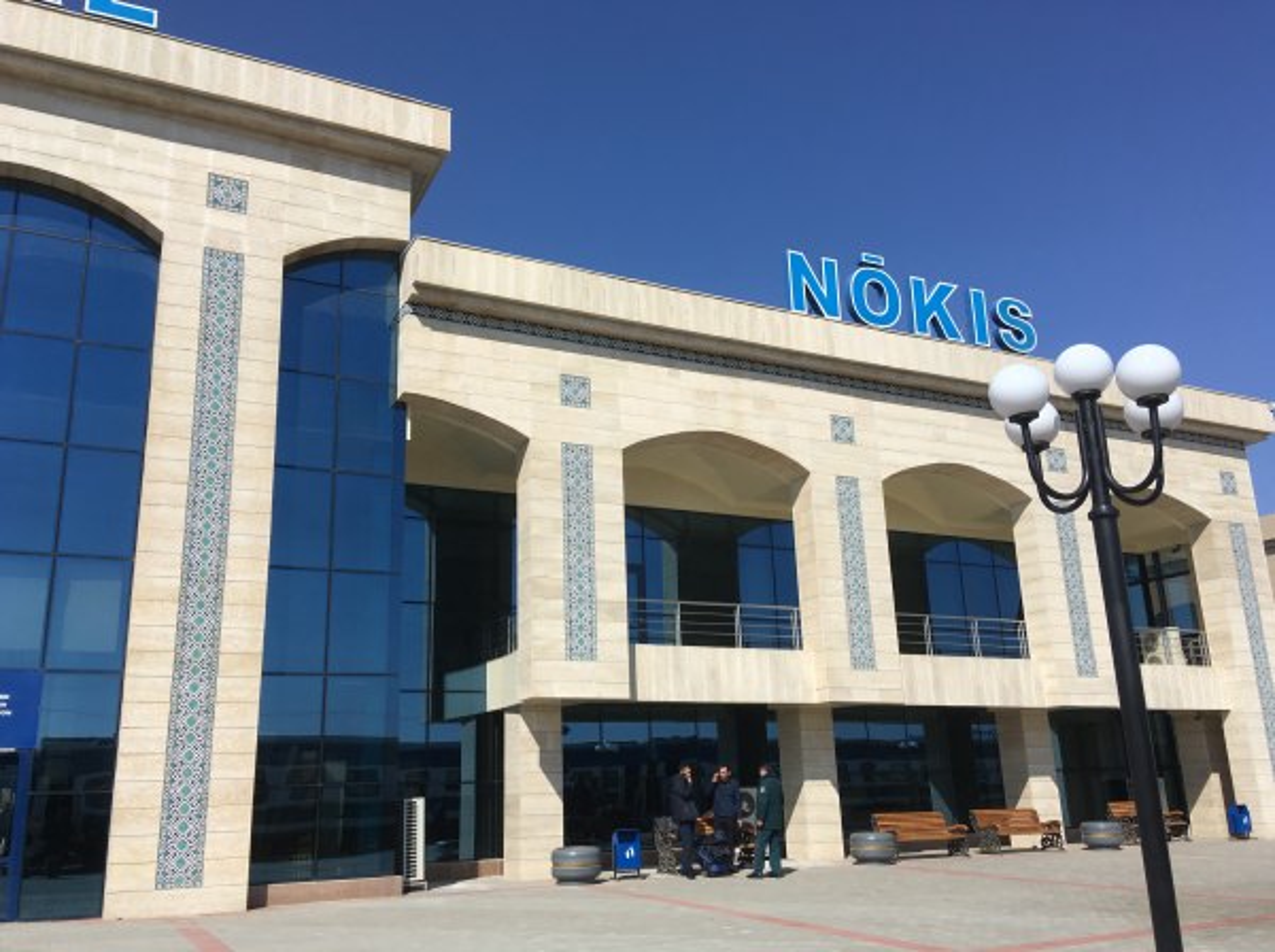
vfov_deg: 48.1
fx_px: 1066
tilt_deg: +15.9
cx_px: 638
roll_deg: +3.5
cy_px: 476
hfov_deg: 61.7
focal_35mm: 29
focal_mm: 4.15
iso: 25
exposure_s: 1/2653
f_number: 2.2
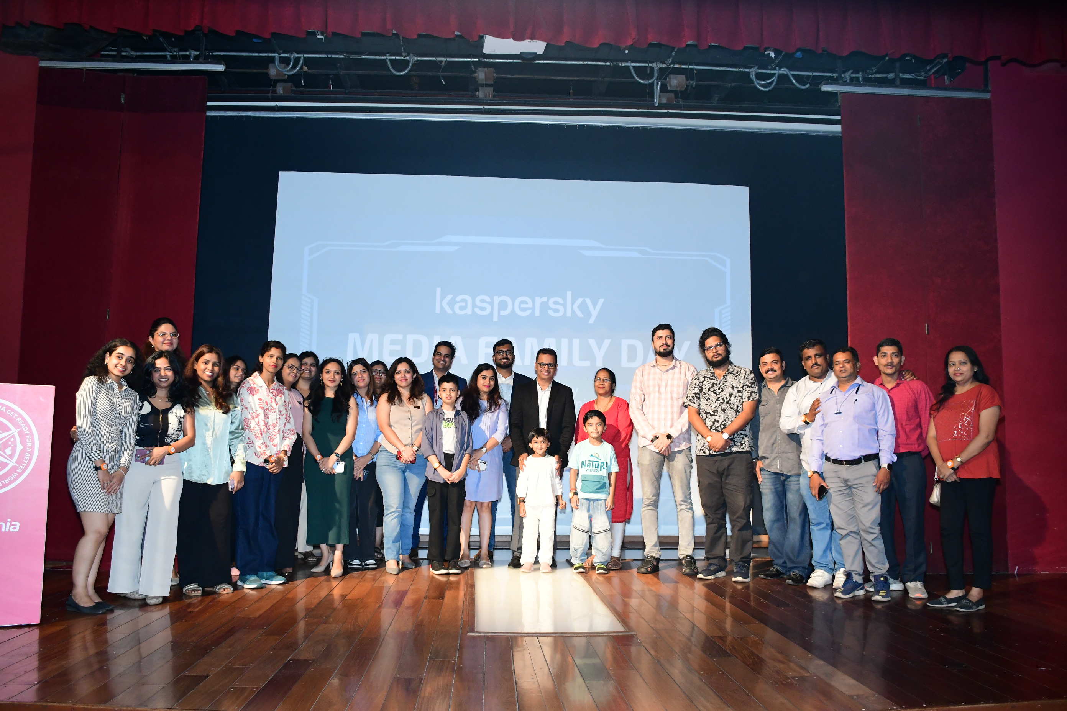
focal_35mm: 30
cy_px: 356
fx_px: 889
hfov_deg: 61.9
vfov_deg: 43.6
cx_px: 534
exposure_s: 1/100
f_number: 5
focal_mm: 20
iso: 2000
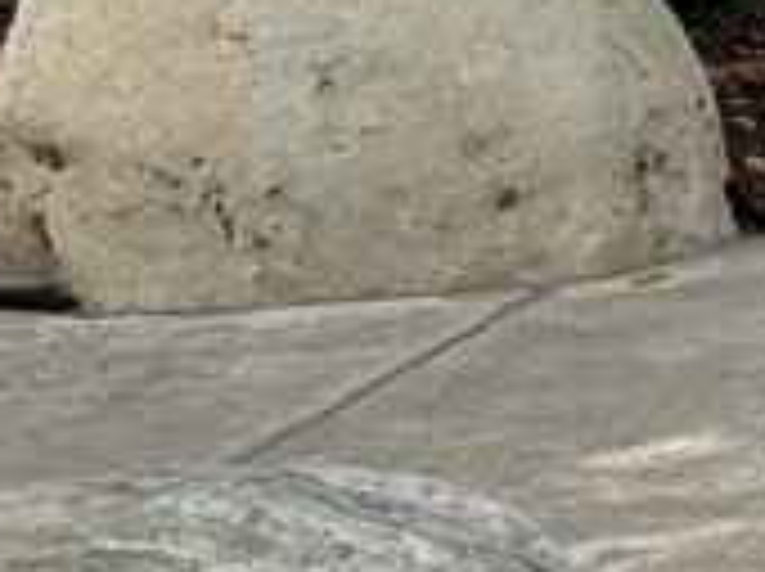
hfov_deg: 10.8
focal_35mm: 157
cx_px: 1800
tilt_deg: -3.8
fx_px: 3465
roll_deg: +0.1
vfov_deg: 9.2
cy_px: -275
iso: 50
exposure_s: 1/1000
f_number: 1.5
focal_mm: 5.7
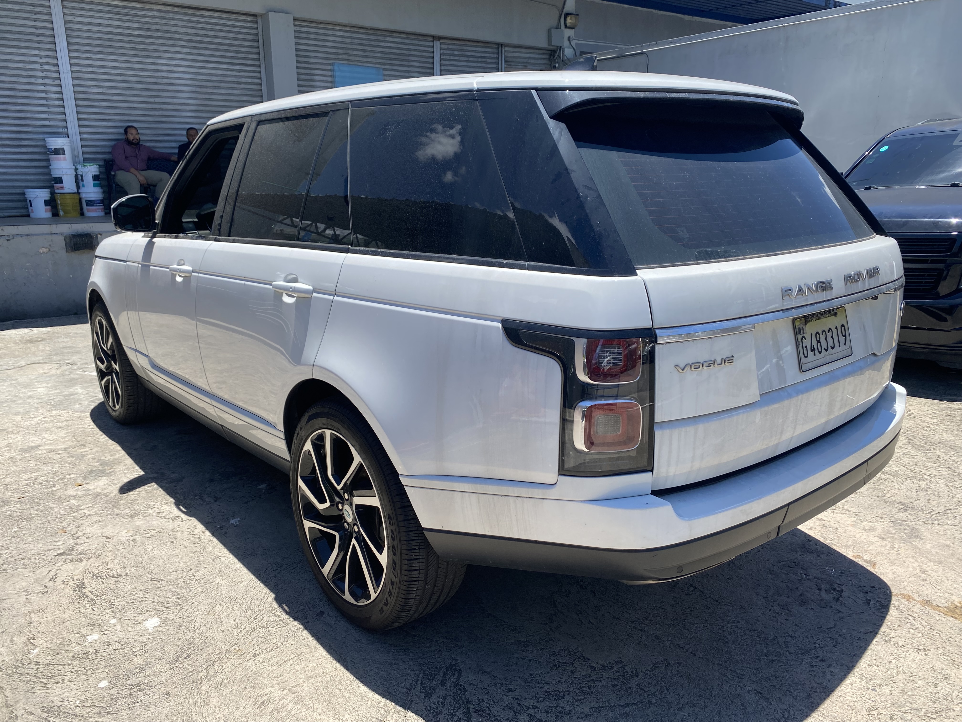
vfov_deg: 53.1
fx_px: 723
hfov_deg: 67.3
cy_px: 361
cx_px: 481
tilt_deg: -14.0
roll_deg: +0.7
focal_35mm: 26
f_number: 1.8
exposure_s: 1/1996
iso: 32
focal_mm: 4.25
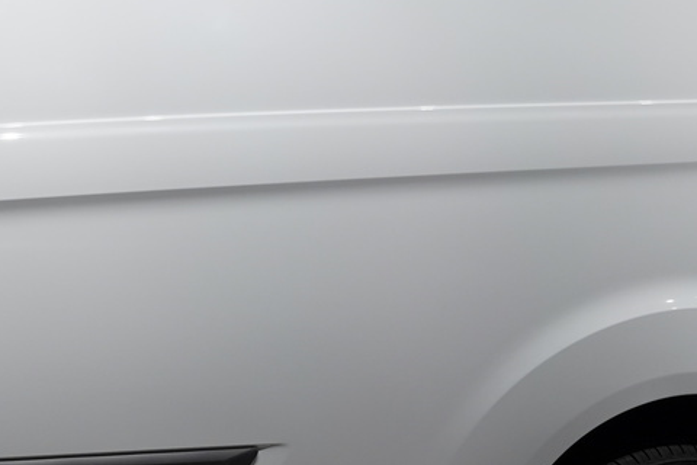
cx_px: -41
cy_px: 301
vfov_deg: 25.0
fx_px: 1045
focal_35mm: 54
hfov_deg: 33.0
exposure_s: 1/160
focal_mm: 16
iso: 640
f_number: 4
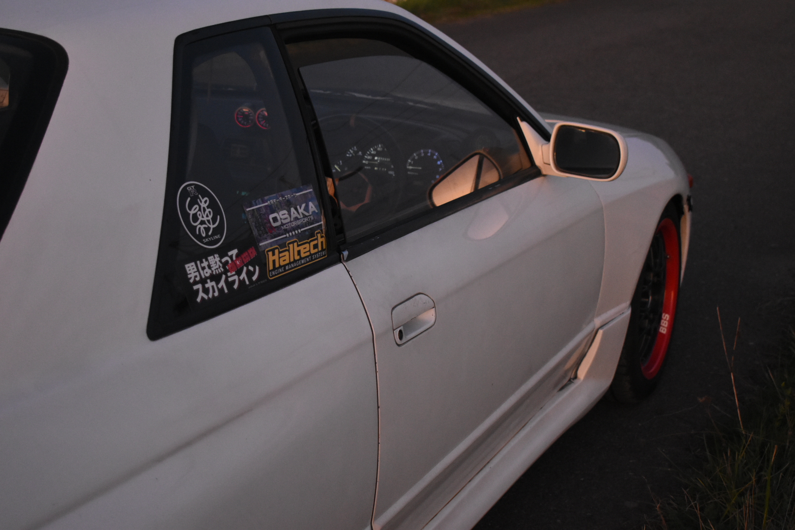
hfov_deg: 33.4
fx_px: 1325
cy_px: 265
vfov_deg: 22.6
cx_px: 398
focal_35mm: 60
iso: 2800
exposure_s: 1/125
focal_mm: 40
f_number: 4.8
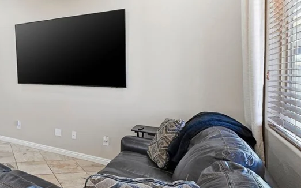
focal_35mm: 29
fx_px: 238
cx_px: 22
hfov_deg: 54.9
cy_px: 72
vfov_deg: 42.8
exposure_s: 1/80
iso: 500
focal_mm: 14.5
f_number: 9
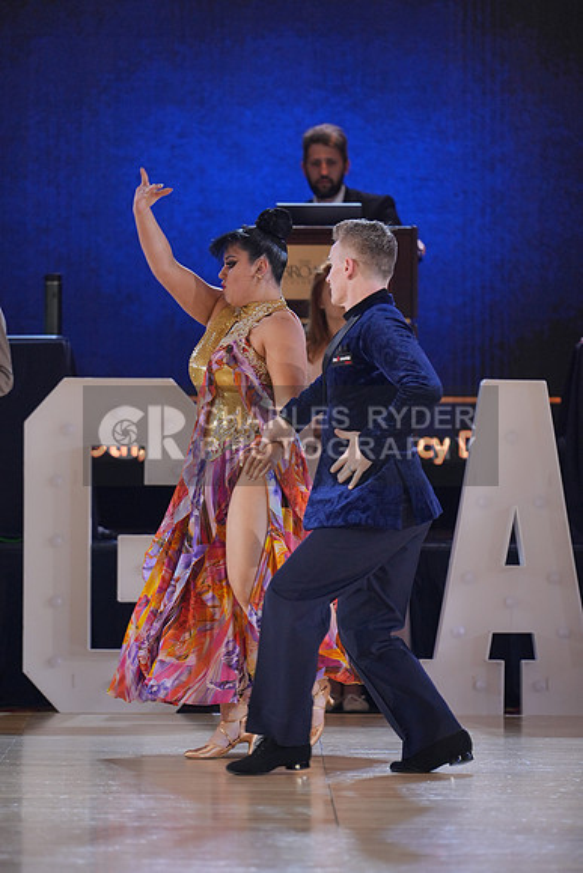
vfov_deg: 9.1
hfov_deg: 6.1
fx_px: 5462
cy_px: 436
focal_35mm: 225
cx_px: 292
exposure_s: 1/500
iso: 800
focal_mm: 150
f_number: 2
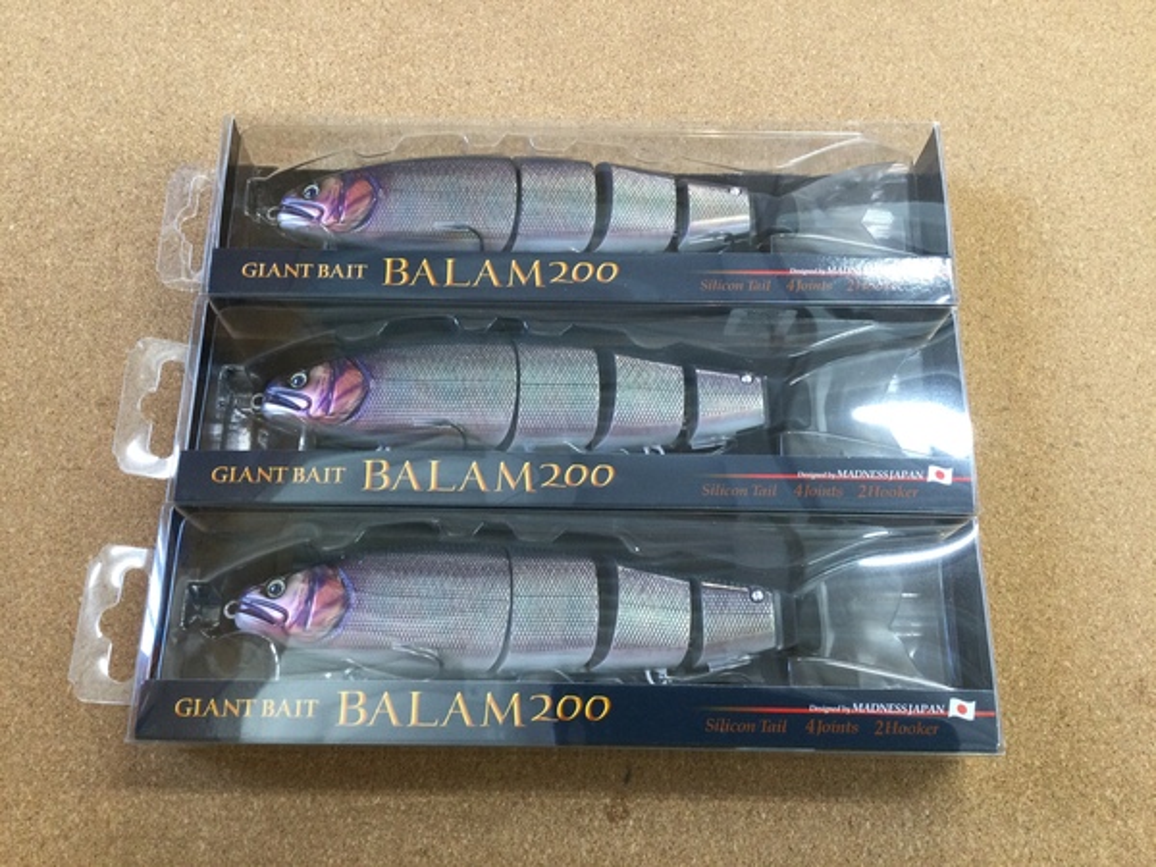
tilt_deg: -73.3
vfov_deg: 45.4
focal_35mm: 31
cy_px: 434
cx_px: 578
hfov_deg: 58.4
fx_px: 1035
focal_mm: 3.3
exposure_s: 1/30
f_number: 2.4
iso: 80
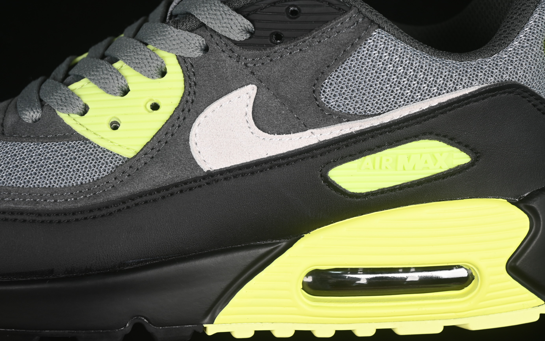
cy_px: 161
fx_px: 1144
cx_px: 274
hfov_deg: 26.8
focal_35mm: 77
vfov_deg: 16.9
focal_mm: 50
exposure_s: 1/60
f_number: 6.3
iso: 160
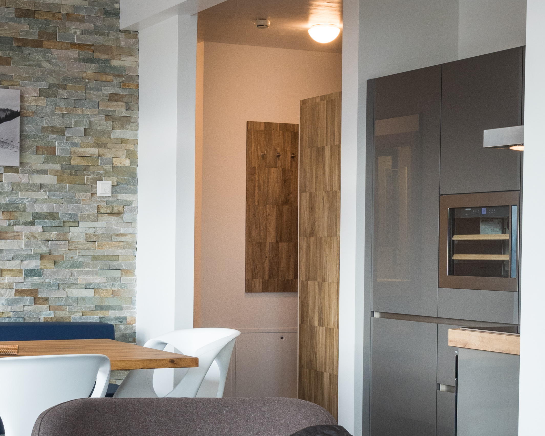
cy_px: 273
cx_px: 188
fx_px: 1258
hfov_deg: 24.3
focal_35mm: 78
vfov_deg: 19.6
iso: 280
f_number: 9.5
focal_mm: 24
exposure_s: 1/10
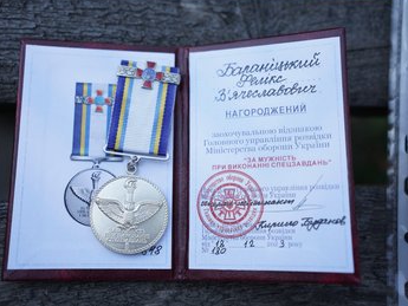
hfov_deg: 47.8
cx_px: 194
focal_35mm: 39
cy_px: 150
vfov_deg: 36.8
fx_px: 460
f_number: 2.8
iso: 100
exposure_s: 1/500
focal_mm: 35
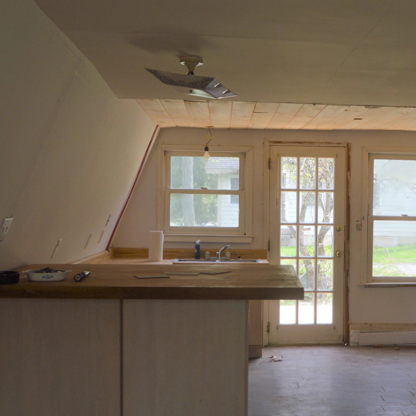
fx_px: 721
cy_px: 233
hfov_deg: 31.3
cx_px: 338
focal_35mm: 53
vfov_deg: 32.2
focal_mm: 24
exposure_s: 1/125
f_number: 5.6
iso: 250
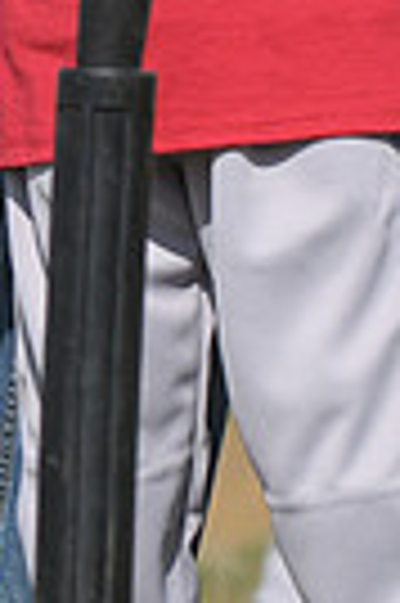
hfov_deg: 1.1
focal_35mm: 1295
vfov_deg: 1.6
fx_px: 21638
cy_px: -346
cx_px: 20
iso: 400
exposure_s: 1/4000
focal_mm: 200
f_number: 4
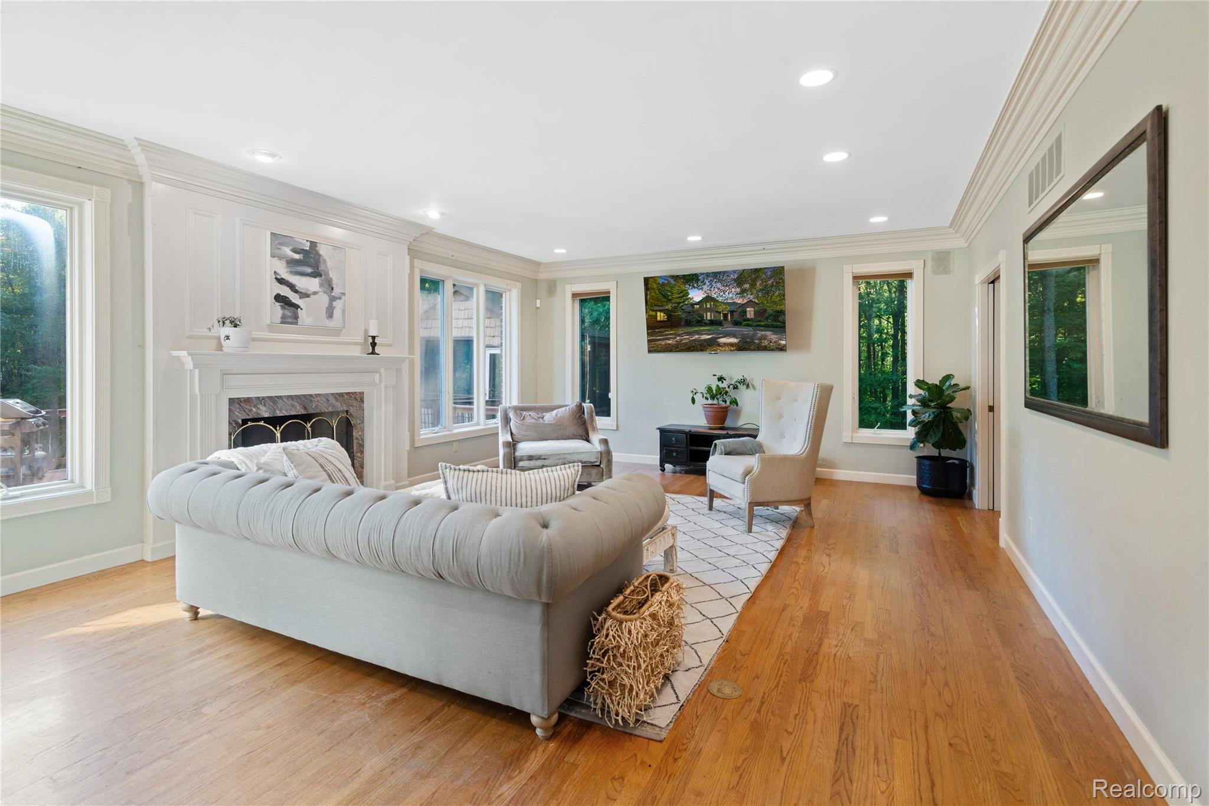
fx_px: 571
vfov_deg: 70.5
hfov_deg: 93.3
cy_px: 403
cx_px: 604
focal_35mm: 17
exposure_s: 1/10
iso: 320
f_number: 9
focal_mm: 17
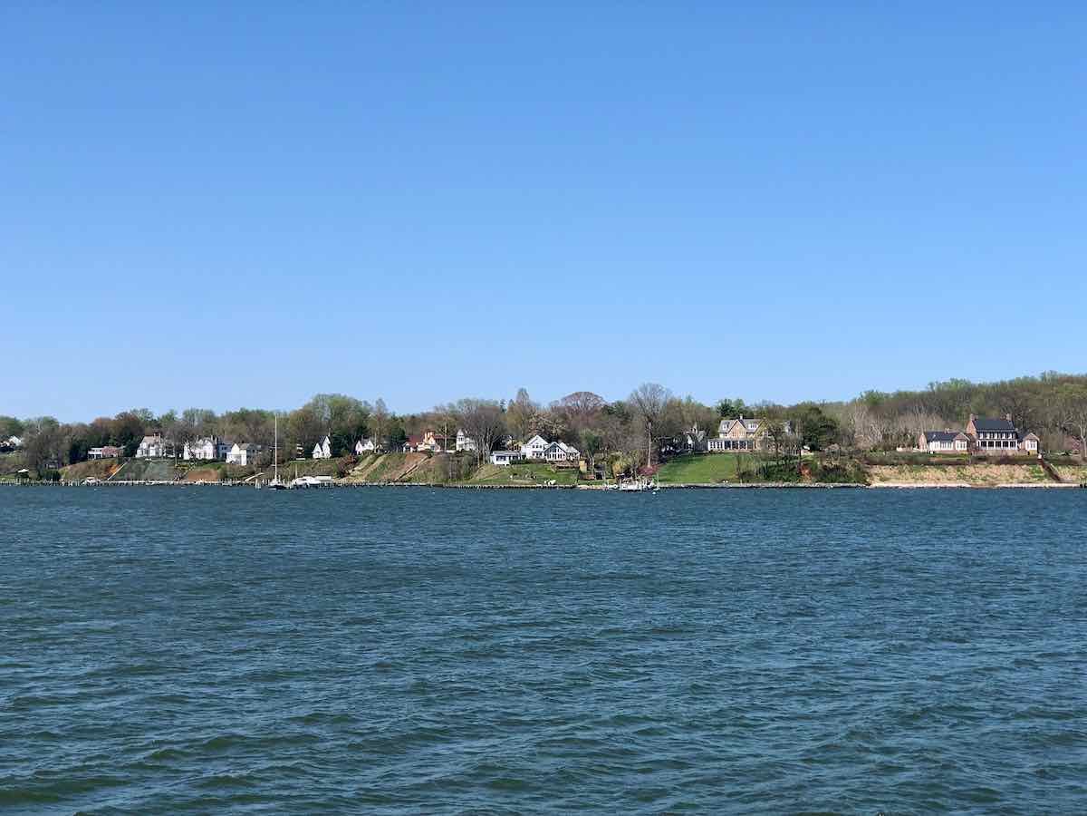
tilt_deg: +1.2
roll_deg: +0.4
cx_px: 544
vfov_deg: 25.7
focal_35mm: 57
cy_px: 408
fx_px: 1790
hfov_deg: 33.8
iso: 20
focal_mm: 6.6
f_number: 2.8
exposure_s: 1/972
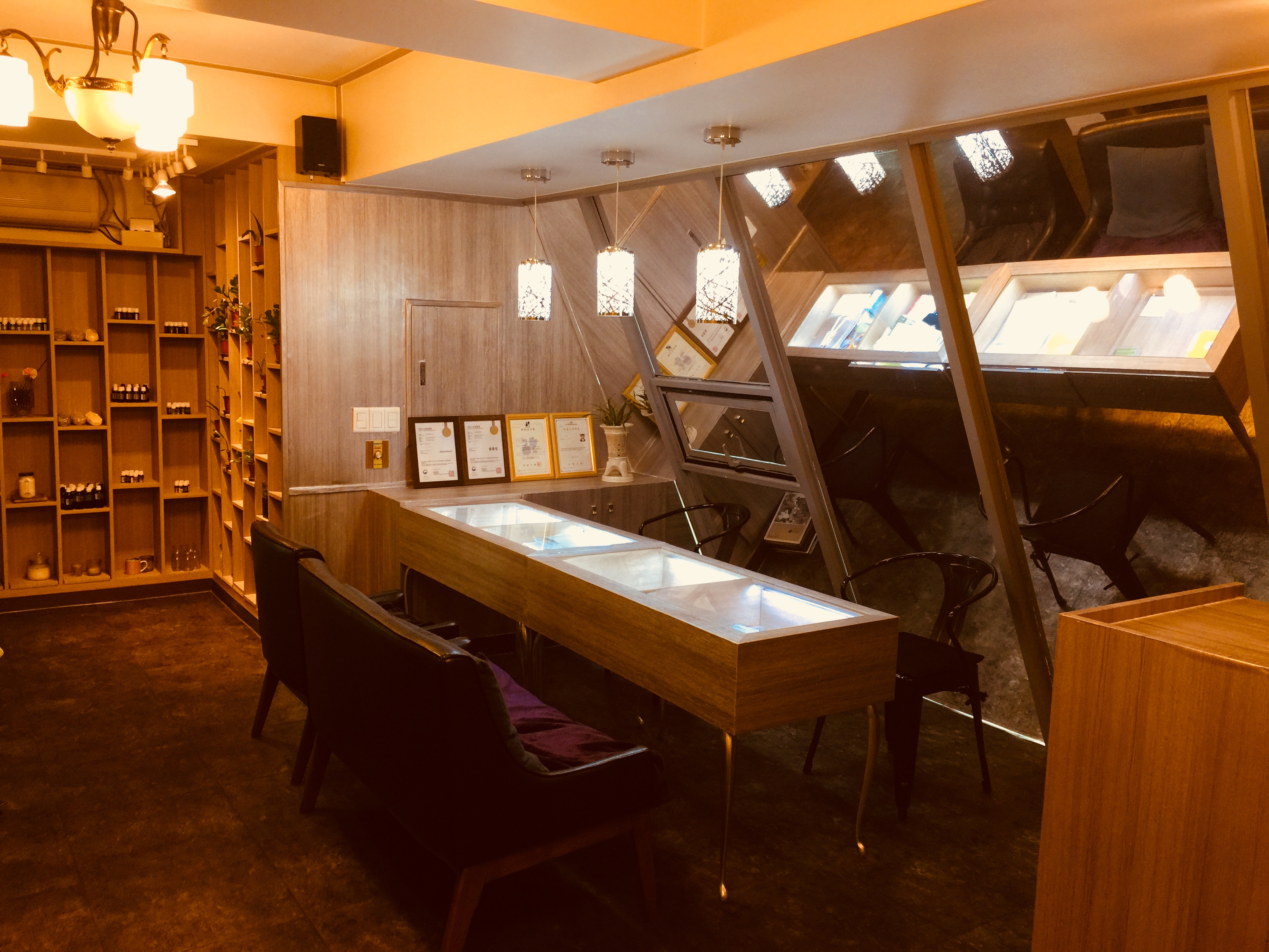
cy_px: 476
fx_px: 1063
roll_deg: -2.6
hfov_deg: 61.7
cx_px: 634
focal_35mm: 29
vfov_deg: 48.2
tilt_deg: -6.4
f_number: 2.2
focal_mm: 4.15
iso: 50
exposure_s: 1/15
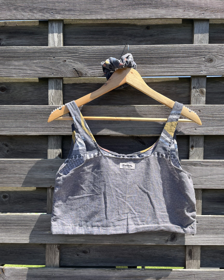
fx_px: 232
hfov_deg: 51.5
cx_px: 114
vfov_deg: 62.2
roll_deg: -1.2
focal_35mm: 28
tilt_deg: -1.1
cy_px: 149
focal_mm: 5.1
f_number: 1.6
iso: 50
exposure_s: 1/1647
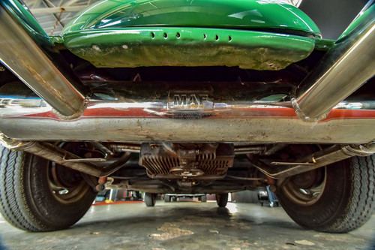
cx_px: 188
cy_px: 125
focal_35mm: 15
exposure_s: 1/15
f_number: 7.1
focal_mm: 10
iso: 800
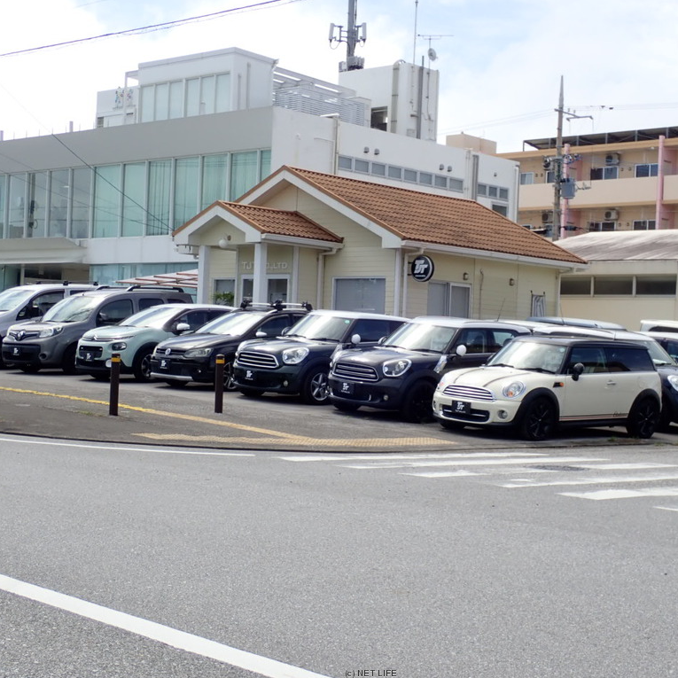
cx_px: 370
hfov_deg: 29.5
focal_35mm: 58
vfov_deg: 29.6
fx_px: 1285
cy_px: 339
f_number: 4.5
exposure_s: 1/400
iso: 100
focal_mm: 8.99
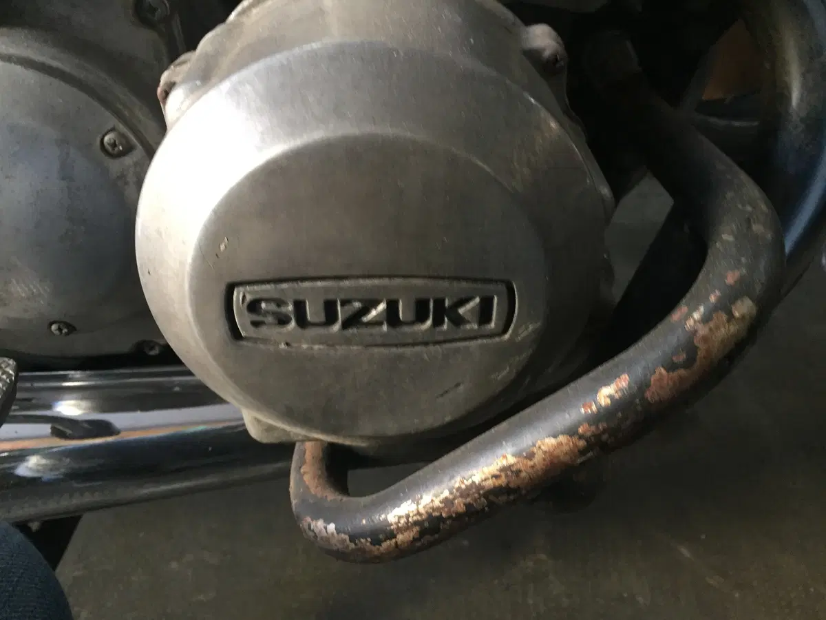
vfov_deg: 48.2
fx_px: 692
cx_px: 413
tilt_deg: -37.6
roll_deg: -0.1
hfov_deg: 61.7
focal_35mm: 29
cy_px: 310
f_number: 2.2
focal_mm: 4.15
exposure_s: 1/33
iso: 200
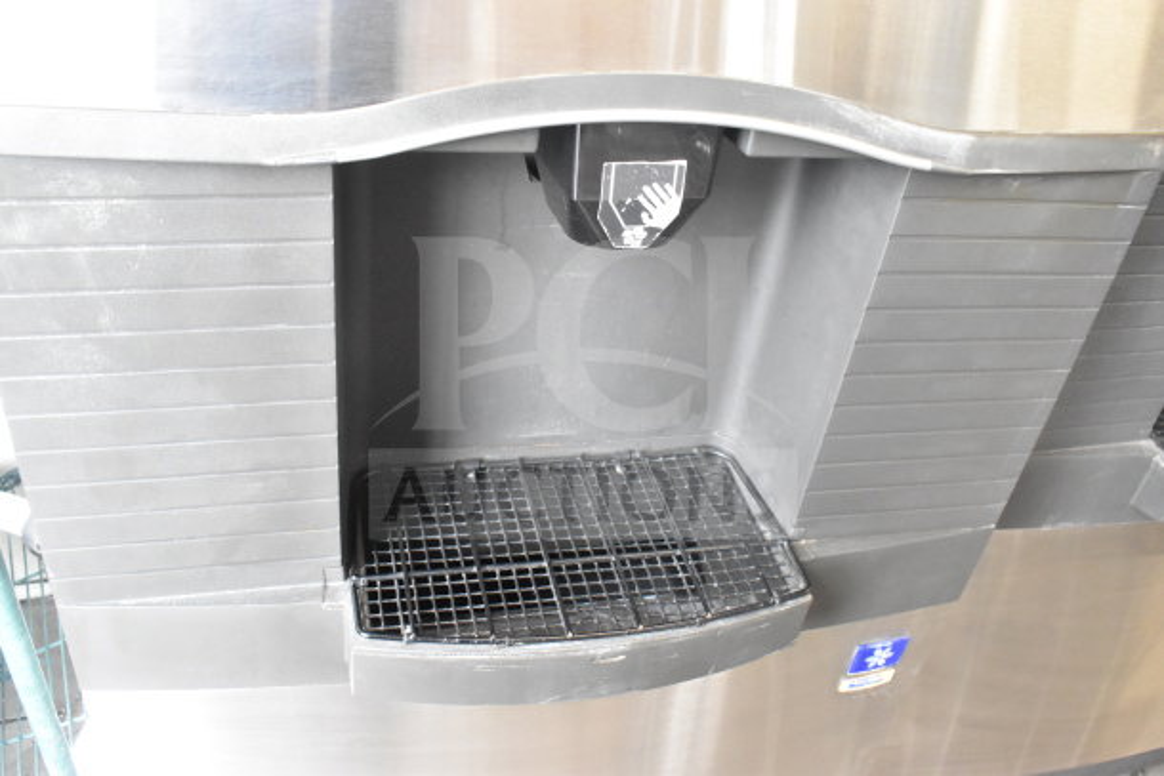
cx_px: 582
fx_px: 1067
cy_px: 388
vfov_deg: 40.0
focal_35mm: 33
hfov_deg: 57.2
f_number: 5.6
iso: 6400
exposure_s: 1/125
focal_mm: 22
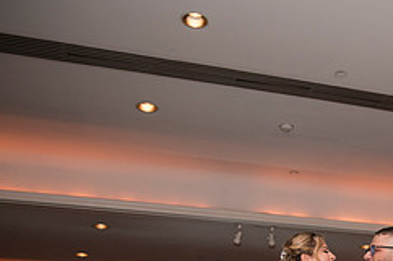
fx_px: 709
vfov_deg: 19.7
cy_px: 308
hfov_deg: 29.2
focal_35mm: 65
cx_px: 383
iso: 800
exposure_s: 1/60
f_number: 2.8
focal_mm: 26
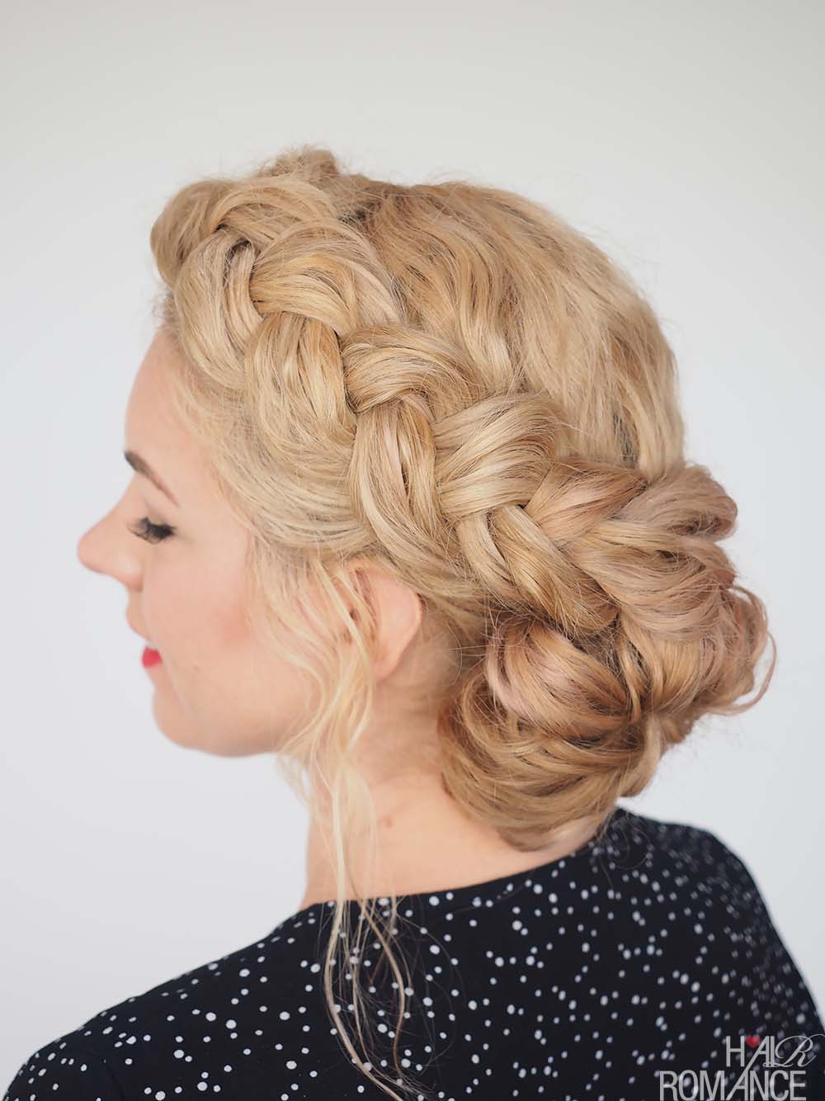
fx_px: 2225
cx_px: 412
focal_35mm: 70
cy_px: 550
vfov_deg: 27.8
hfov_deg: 21.0
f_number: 2.8
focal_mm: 35
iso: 200
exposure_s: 1/200
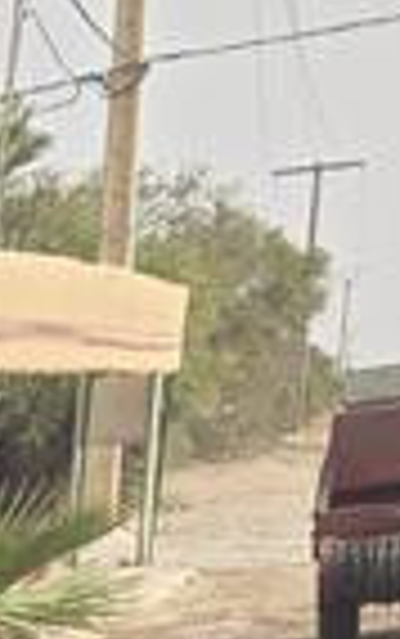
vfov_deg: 16.2
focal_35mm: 112
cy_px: 1091
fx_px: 1950
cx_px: -836
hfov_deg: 9.2
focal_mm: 6.3
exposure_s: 1/430
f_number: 1.7
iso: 12
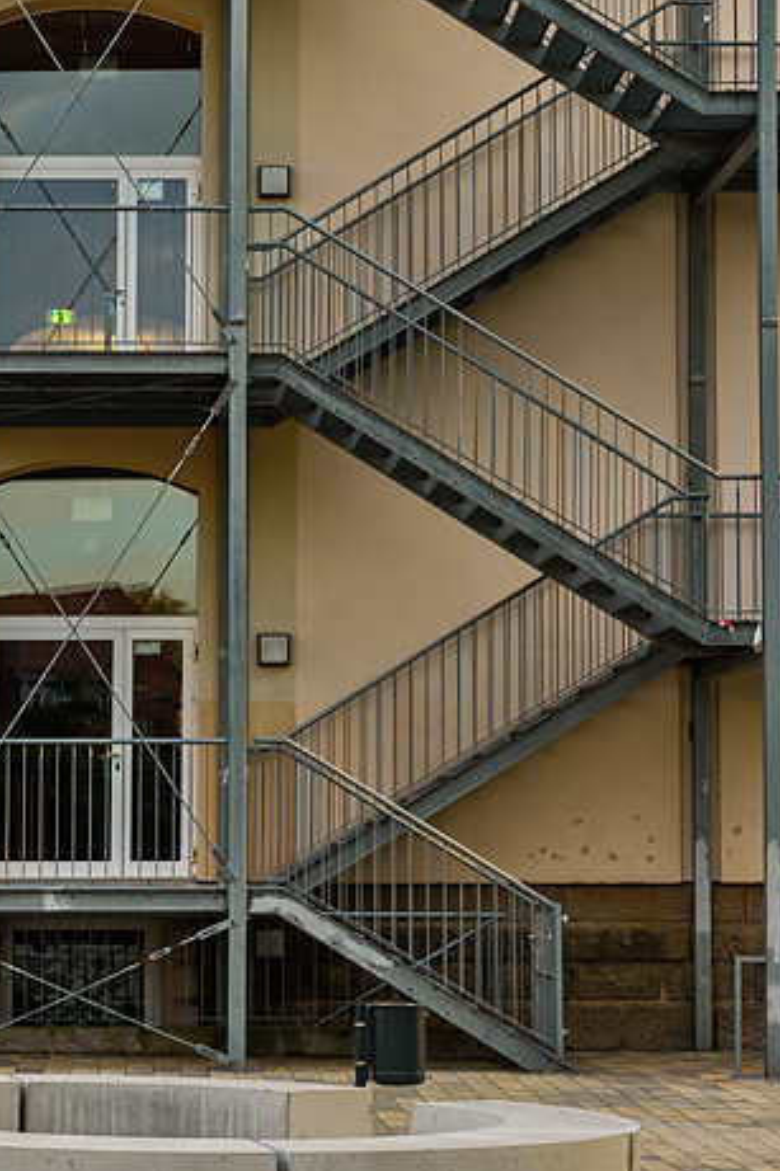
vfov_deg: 24.2
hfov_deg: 16.6
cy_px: 157
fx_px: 2667
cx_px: 285
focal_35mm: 82
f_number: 6.3
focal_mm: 28
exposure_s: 1/160
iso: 200
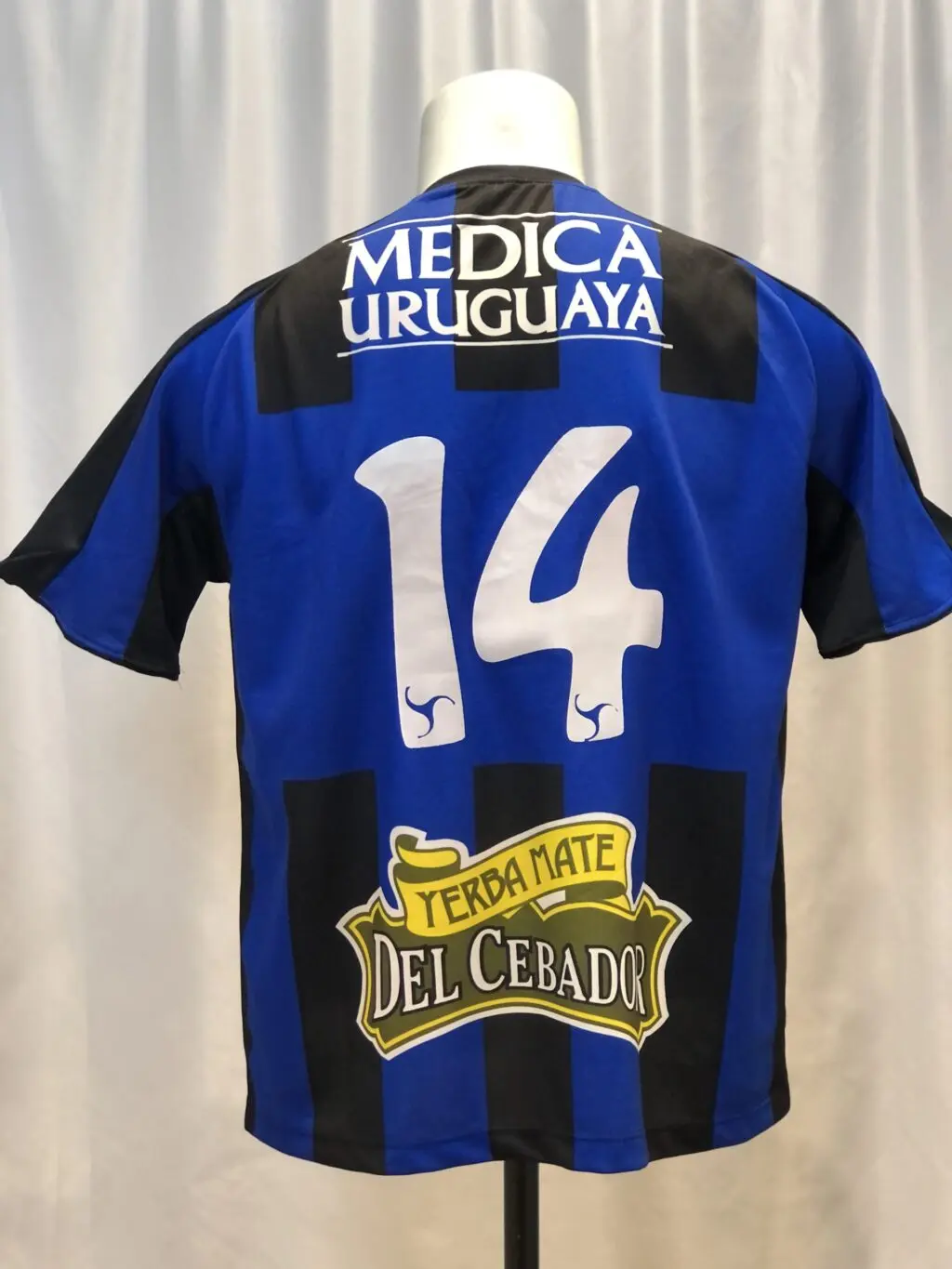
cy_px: 634
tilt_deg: -2.2
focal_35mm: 57
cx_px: 476
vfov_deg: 33.8
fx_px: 2090
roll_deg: +0.5
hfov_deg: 25.7
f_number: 2.8
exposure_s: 1/33
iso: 100
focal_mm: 6.6
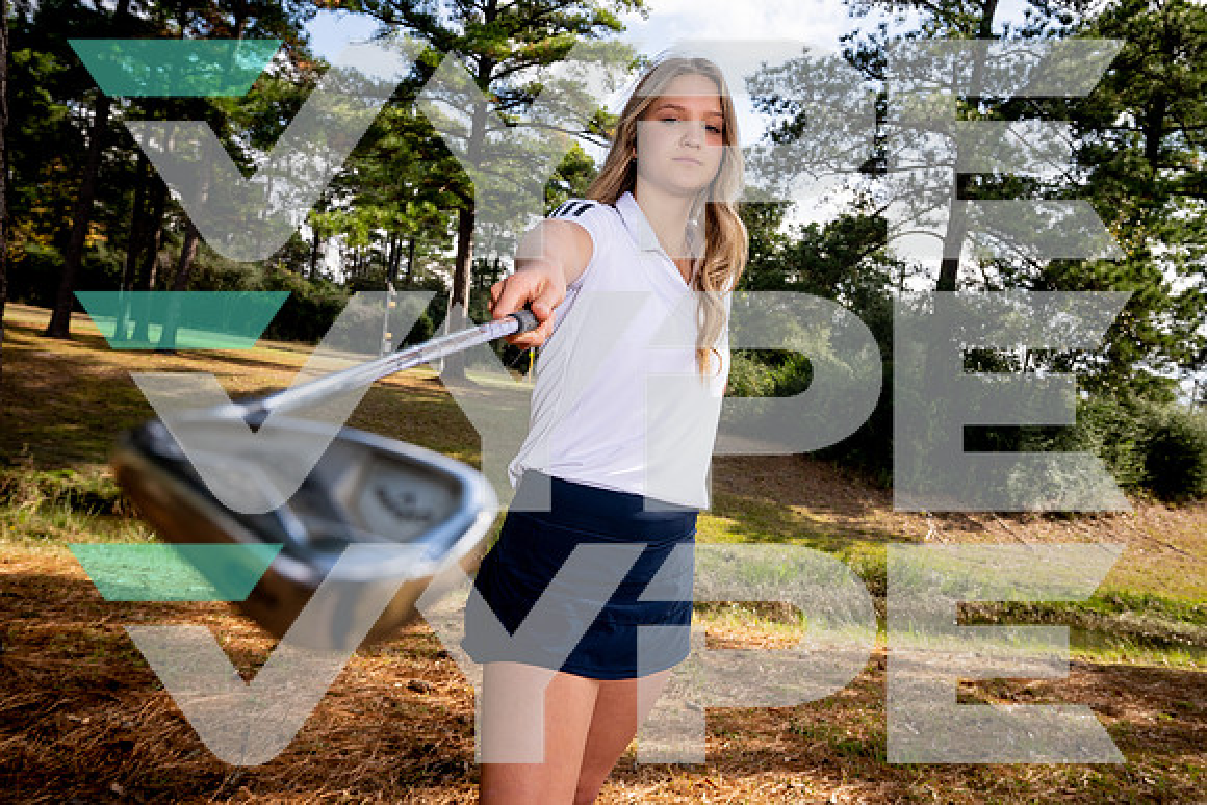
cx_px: 604
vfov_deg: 43.6
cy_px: 402
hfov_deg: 61.9
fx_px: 1006
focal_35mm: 30
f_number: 8
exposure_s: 1/250
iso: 160
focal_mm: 30
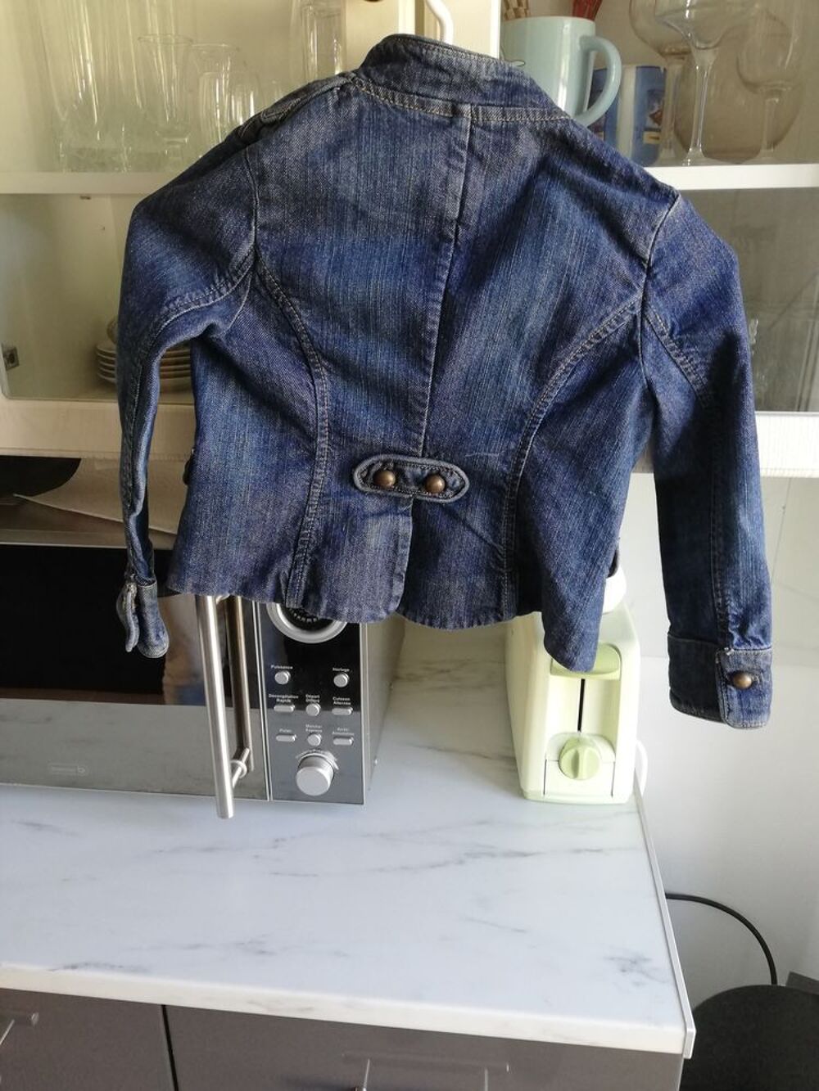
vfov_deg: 67.3
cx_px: 410
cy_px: 546
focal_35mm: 26
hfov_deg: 53.1
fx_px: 820
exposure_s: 1/40
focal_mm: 3.81
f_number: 2.2
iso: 160
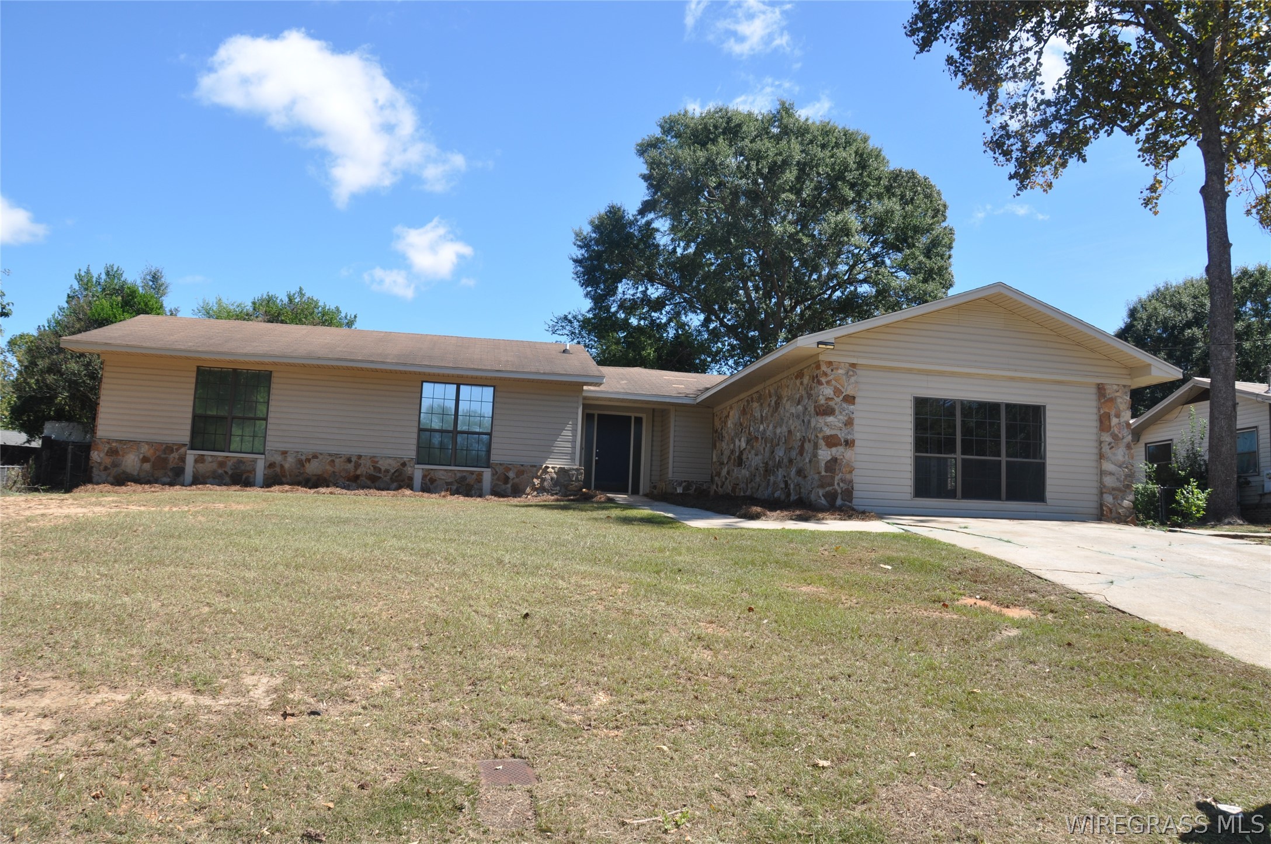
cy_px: 422
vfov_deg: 47.8
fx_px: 952
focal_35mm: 27
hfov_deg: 67.4
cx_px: 636
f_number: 8
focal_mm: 18
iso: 200
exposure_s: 1/250
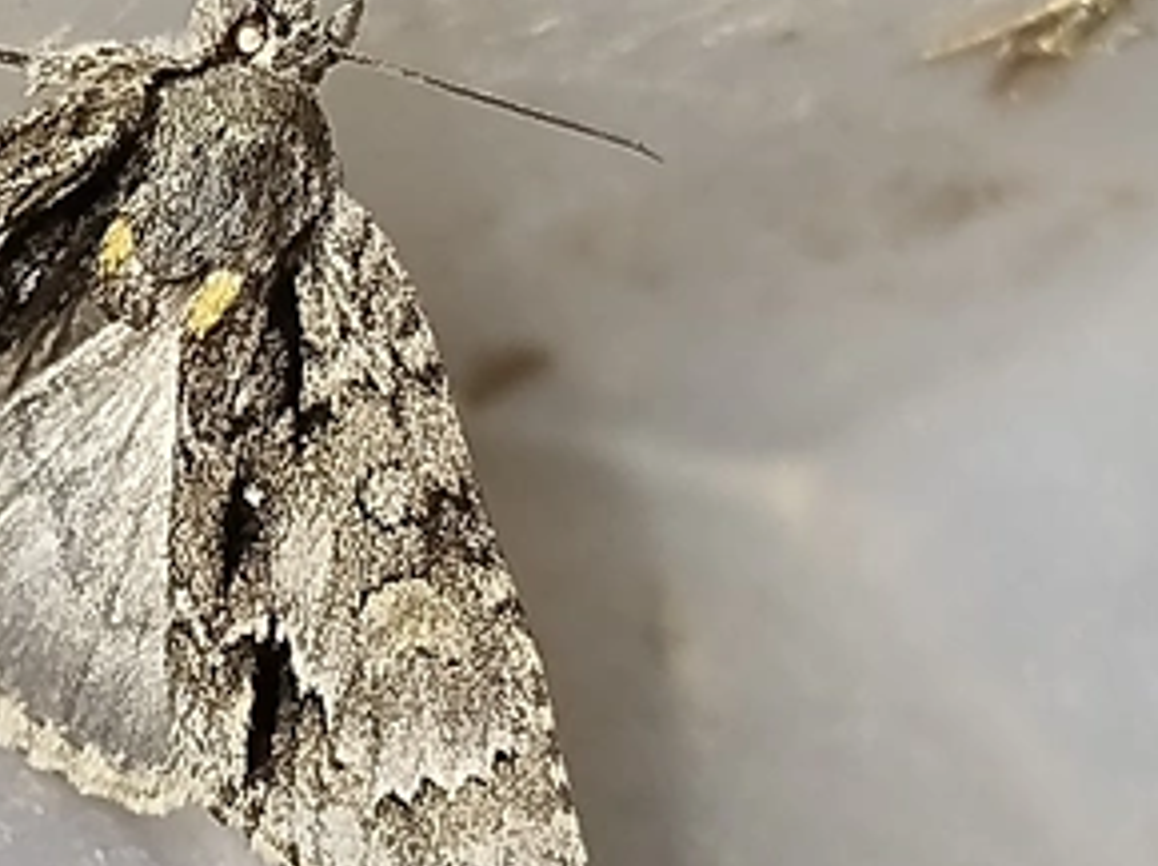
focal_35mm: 159
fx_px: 5315
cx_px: 16
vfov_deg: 9.3
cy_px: 623
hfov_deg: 12.3
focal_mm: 5.31
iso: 160
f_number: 1.7
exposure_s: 1/50
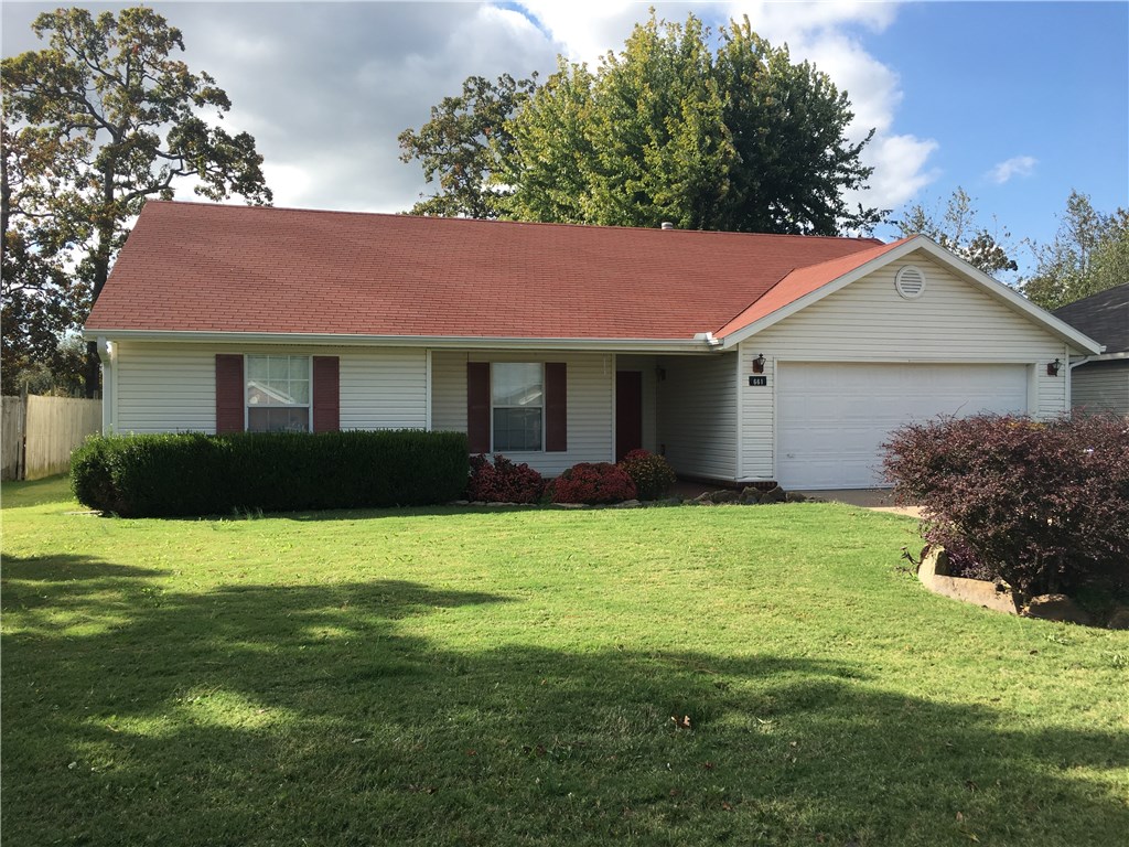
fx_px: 946
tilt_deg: -0.2
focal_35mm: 29
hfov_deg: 61.7
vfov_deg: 48.2
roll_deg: +0.0
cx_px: 564
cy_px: 424
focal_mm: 4.15
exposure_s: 1/950
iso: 25
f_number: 2.2
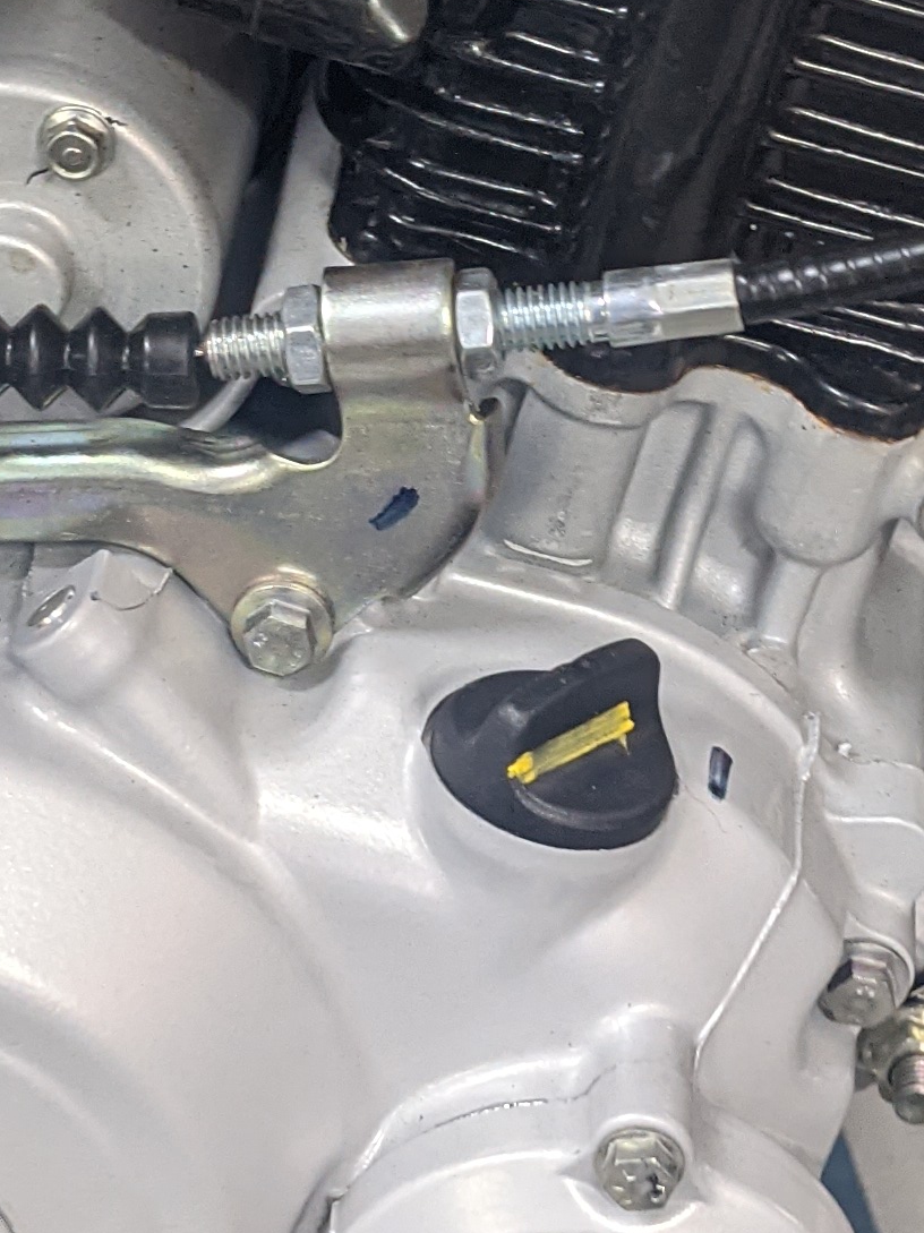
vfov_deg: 19.6
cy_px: 531
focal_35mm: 100
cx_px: 426
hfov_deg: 14.8
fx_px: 3561
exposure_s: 1/26.1
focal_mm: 4.38
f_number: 1.73
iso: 87
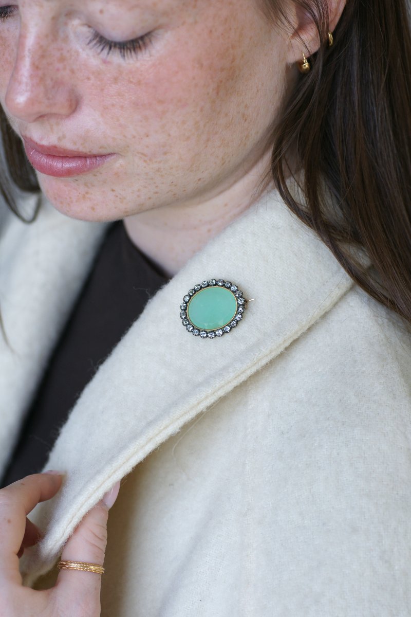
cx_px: 206
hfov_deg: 13.0
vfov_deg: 19.5
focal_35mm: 105
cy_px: 308
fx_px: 1798
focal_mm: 70
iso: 200
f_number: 3.2
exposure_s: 1/125
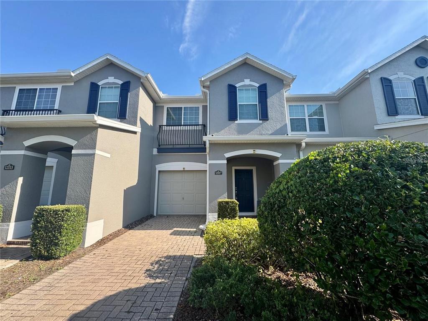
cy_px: 160
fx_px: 173
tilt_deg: +9.0
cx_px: 214
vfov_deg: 85.7
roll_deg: -0.1
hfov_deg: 102.1
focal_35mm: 14
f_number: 2.2
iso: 50
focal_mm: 2.22
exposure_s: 1/641
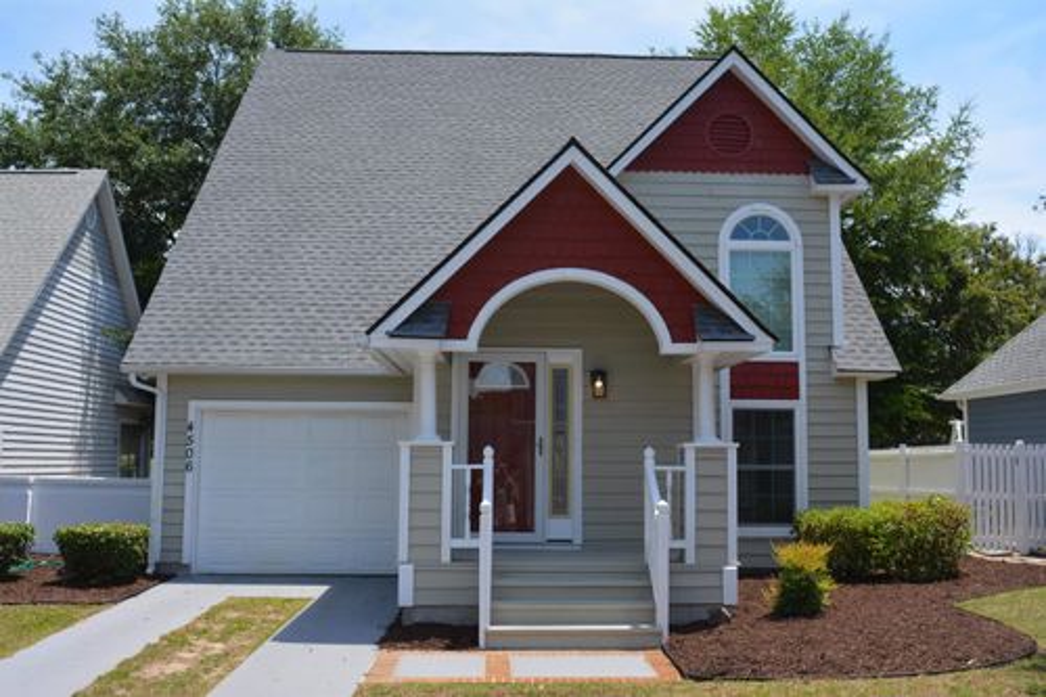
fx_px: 1046
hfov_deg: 53.1
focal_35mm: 36
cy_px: 348
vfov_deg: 36.8
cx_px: 523
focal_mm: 24
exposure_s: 1/250
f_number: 8
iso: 110
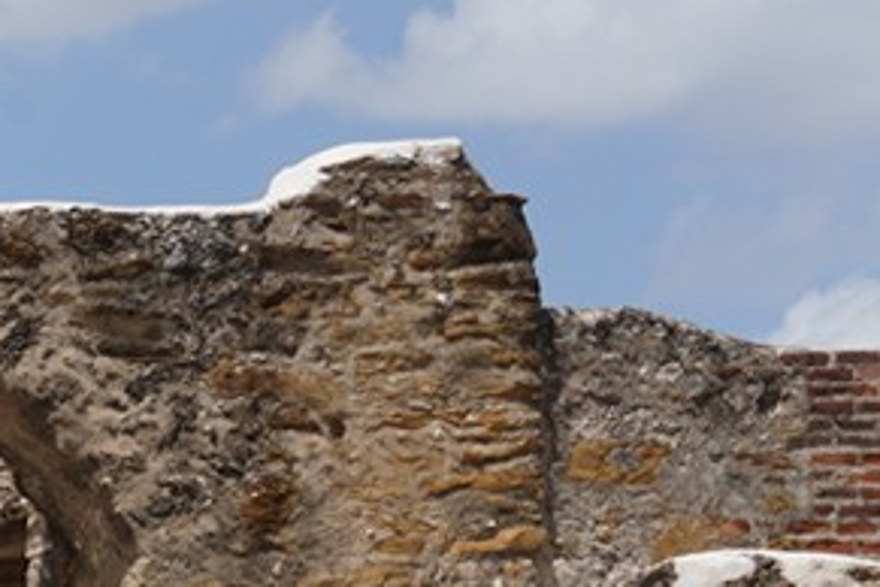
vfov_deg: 5.4
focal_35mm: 247
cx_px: -1869
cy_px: 1304
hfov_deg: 7.3
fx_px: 6037
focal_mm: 36
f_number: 18
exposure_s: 1/100
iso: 100
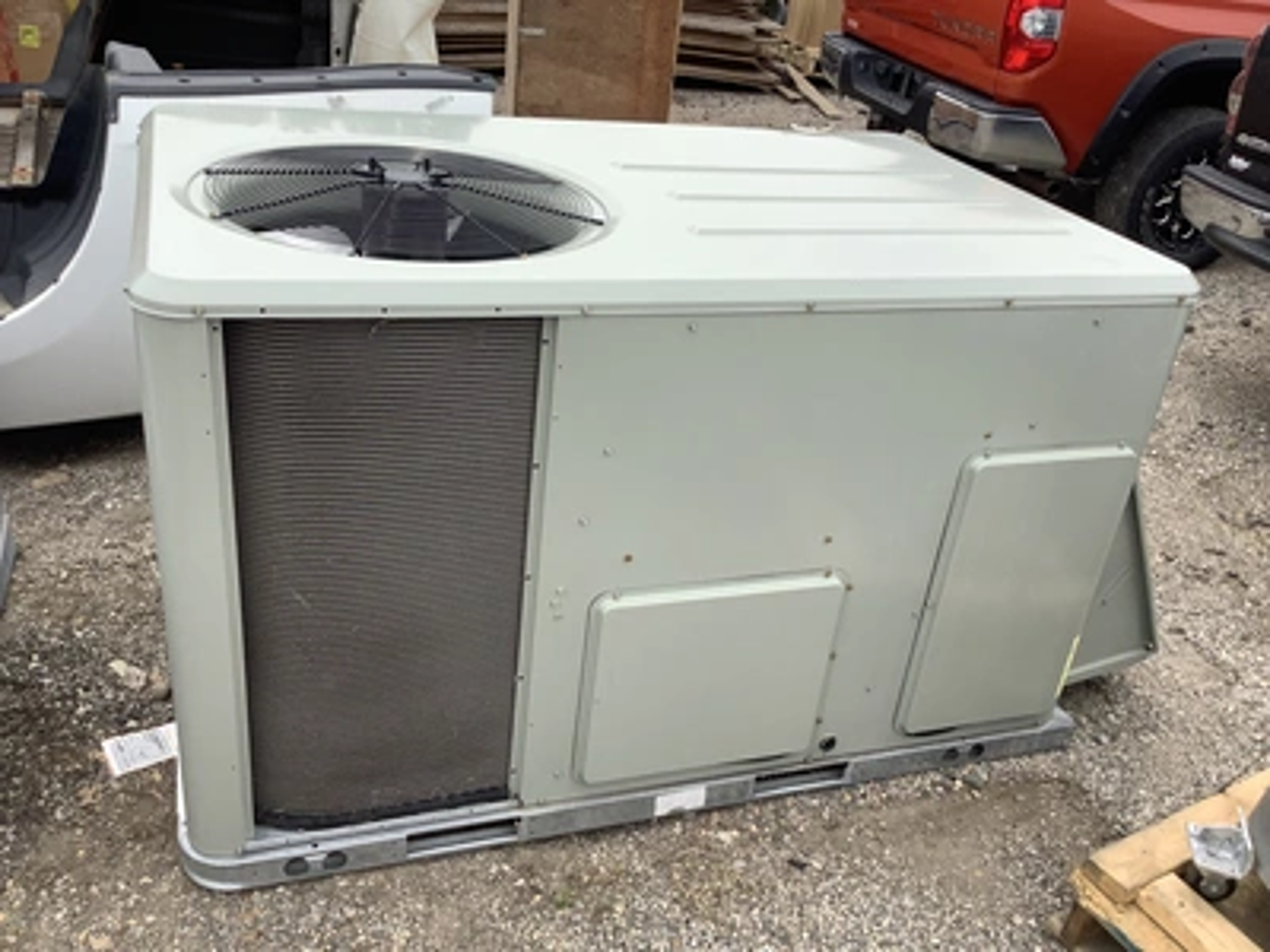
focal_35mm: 31
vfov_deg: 45.4
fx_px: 1137
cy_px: 476
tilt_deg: -29.2
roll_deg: -6.8
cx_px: 635
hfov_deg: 58.4
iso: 25
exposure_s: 1/849
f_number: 2.4
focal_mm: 3.3
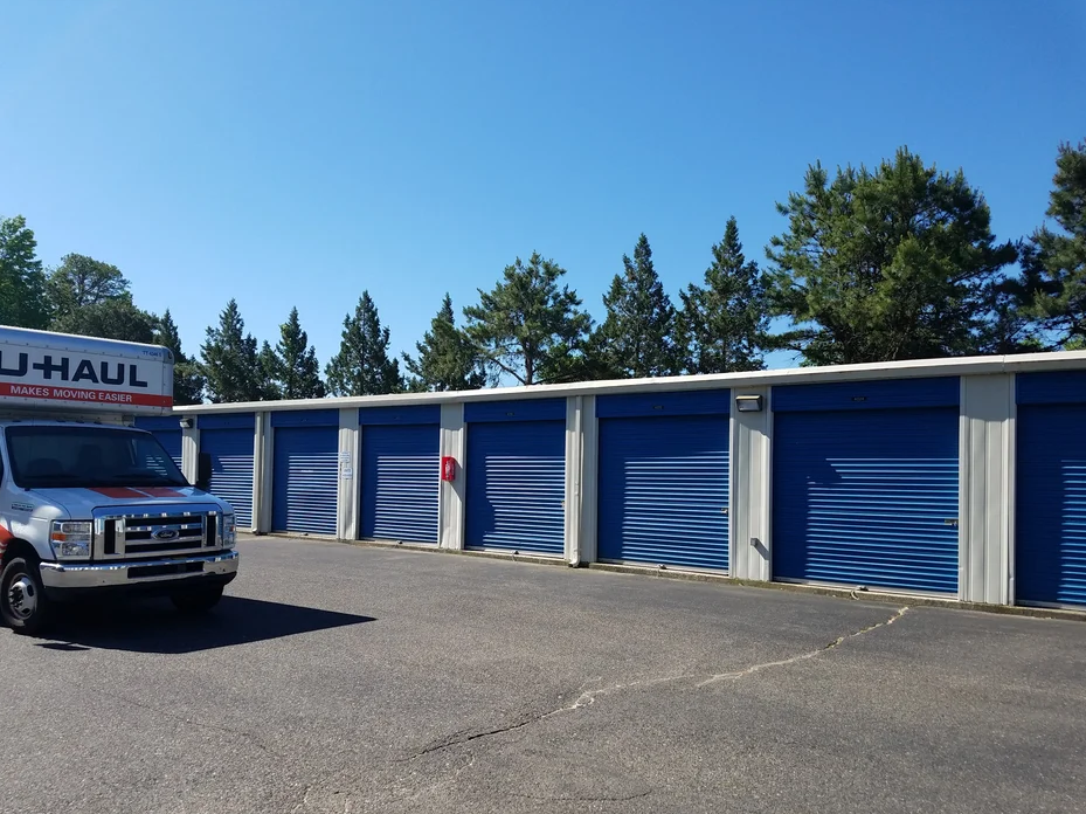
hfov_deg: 63.5
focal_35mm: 28
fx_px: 878
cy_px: 435
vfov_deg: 49.7
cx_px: 538
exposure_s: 1/2448
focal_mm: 4.2
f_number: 1.7
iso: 50
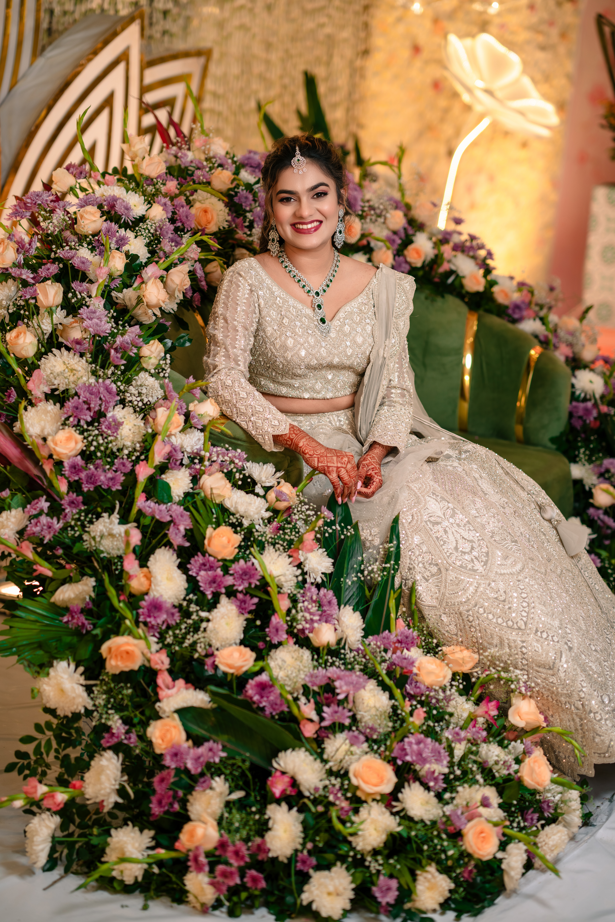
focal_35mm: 85
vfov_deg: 23.9
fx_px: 2178
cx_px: 308
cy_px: 461
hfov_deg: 16.1
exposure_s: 1/800
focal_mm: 85
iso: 200
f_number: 2
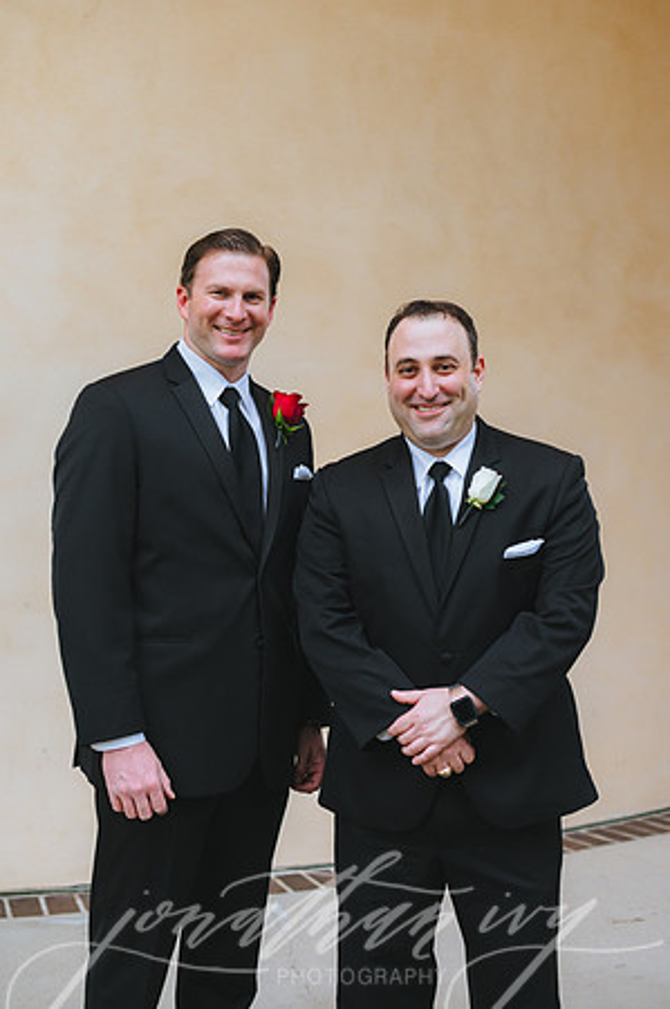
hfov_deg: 26.9
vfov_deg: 39.6
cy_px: 504
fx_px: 1399
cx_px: 335
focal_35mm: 50
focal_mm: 50
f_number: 2.8
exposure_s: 1/160
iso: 1000
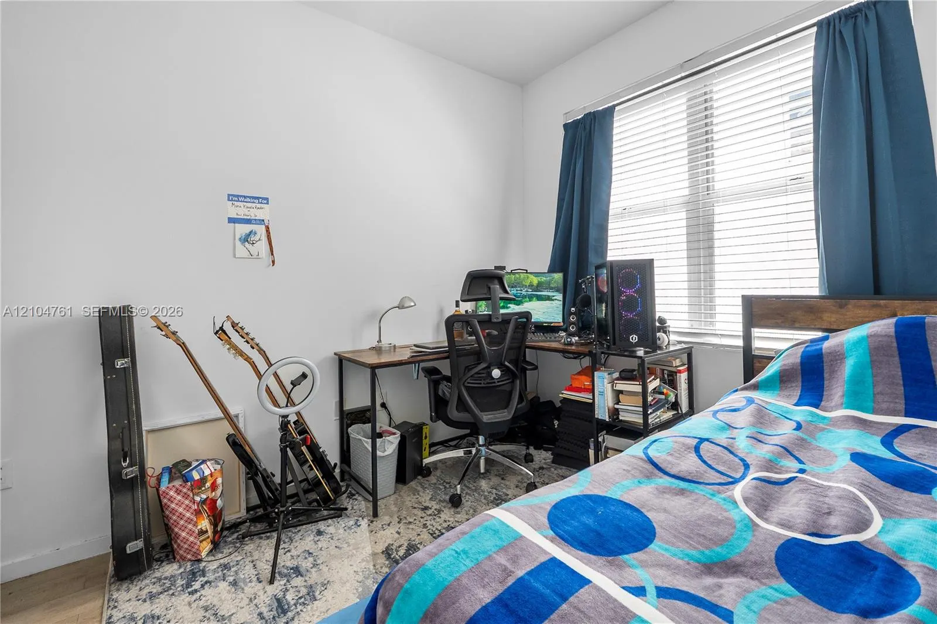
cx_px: 468
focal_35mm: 15
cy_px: 312
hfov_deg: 100.4
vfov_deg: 77.3
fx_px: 390
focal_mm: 10
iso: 640
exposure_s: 1/15
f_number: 5.6
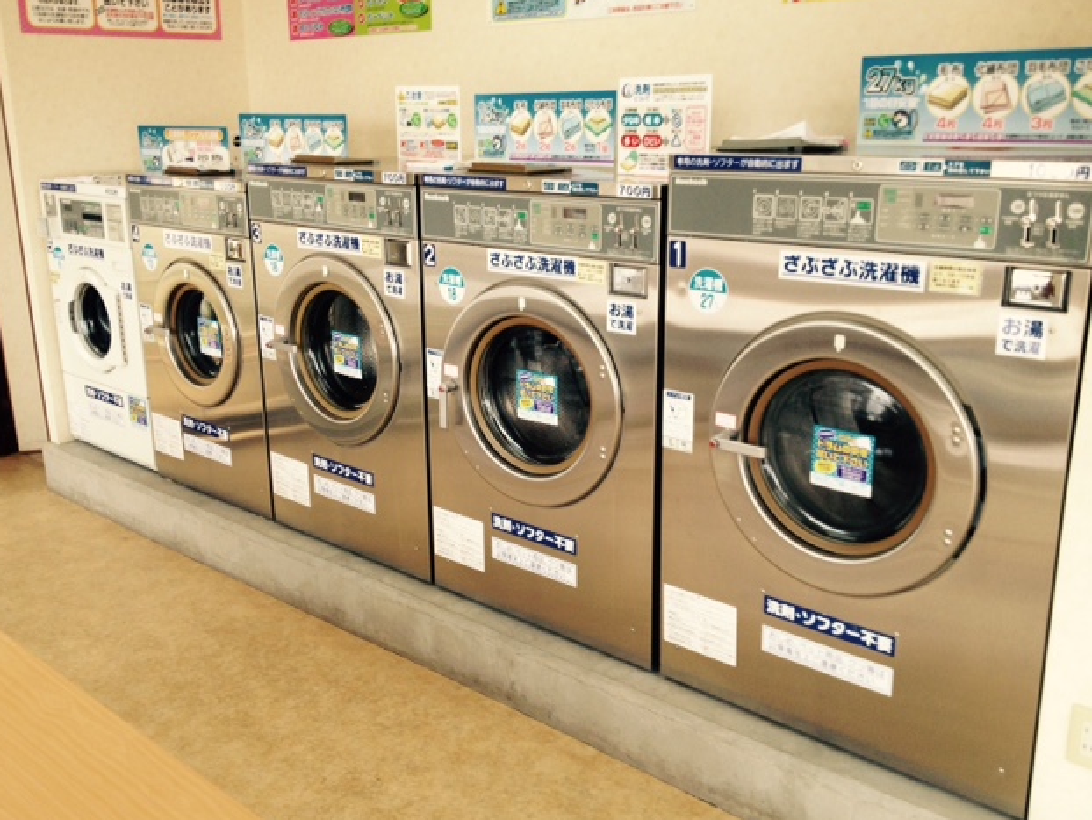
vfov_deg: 39.7
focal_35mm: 36
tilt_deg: -19.9
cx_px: 541
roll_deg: +1.7
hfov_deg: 51.3
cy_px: 411
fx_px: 1136
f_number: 2.4
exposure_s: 1/120
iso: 50
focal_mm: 4.28
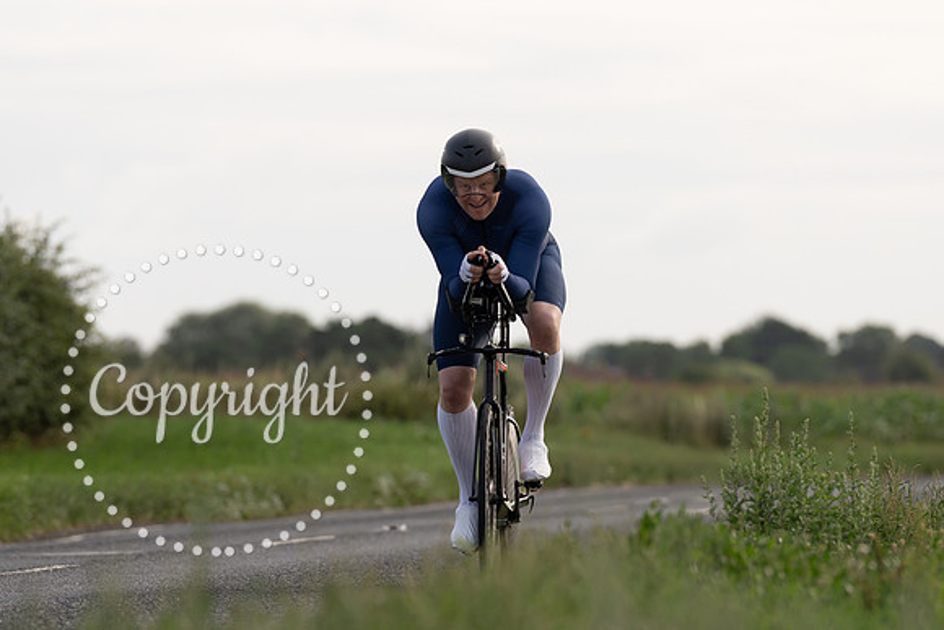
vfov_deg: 4.7
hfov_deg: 7.0
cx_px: 487
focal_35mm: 293
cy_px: 388
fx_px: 7691
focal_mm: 200
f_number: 4
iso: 160
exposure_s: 1/1000
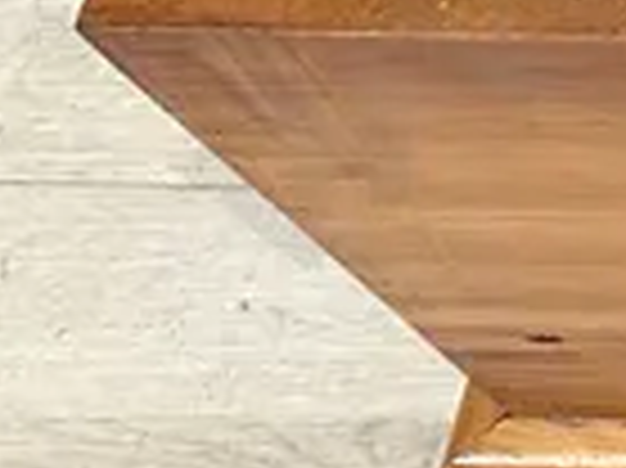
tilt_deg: -49.4
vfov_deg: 7.1
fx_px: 3198
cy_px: -1148
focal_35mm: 177
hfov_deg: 8.6
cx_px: 2058
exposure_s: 1/50
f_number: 1.78
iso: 250
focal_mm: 6.86
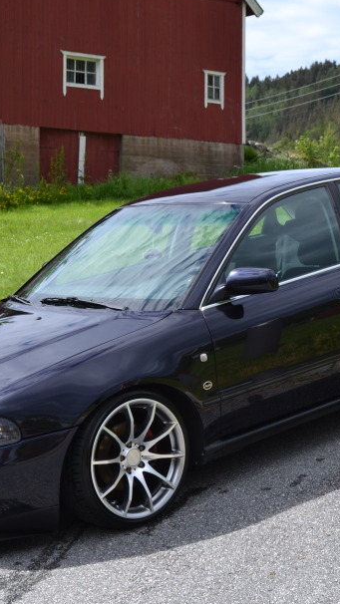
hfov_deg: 17.4
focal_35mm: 69
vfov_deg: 30.6
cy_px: 311
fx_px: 1106
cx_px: 264
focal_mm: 26
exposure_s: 1/250
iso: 100
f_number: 8
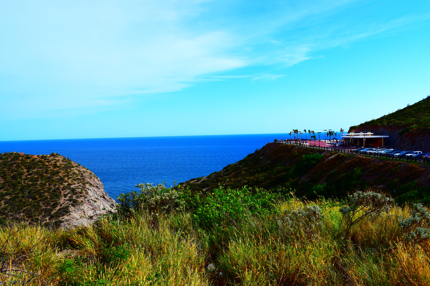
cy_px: 143
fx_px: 376
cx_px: 215
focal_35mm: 32
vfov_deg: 41.7
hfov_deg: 59.5
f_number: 11
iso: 200
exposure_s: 1/500
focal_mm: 21
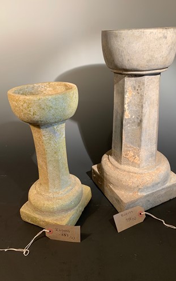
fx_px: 215
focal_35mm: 28
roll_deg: +2.9
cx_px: 97
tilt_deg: -27.3
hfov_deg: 44.5
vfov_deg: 66.4
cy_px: 142
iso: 64
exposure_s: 1/50
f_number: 1.8
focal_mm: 4.25
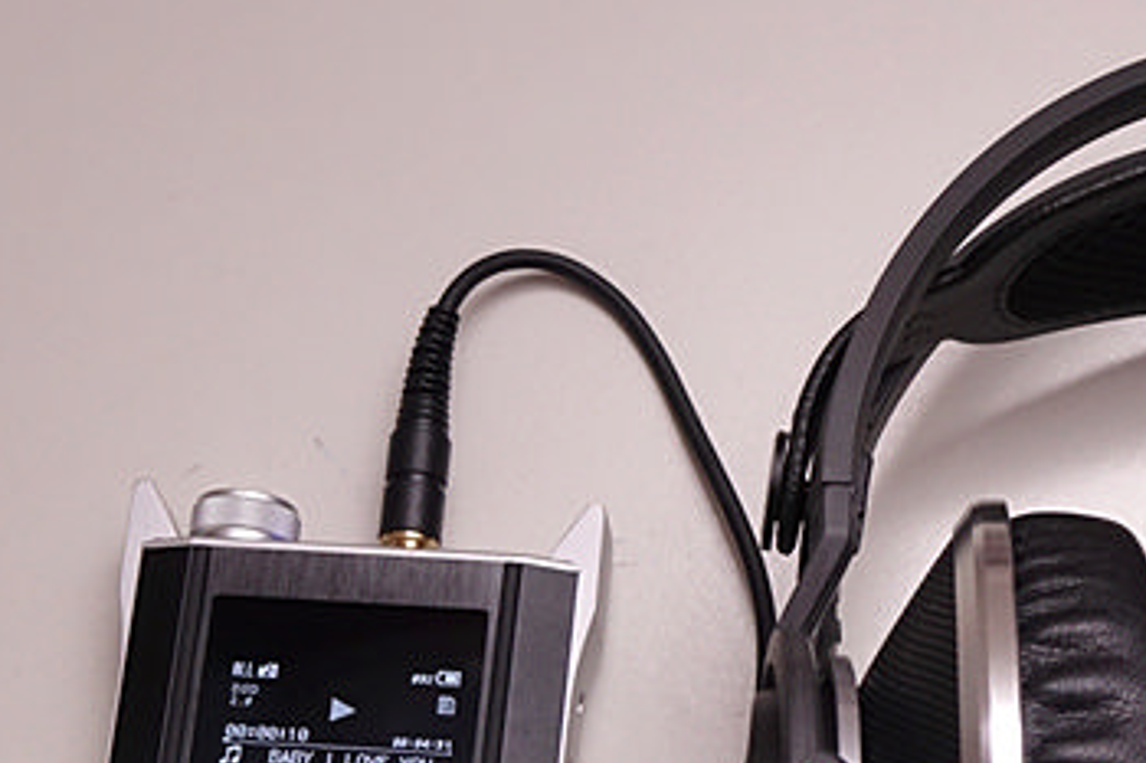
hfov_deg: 20.8
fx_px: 3054
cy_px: 738
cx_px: 1058
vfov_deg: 14.1
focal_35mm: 96
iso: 800
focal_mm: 15.45
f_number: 5.6
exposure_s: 1/60
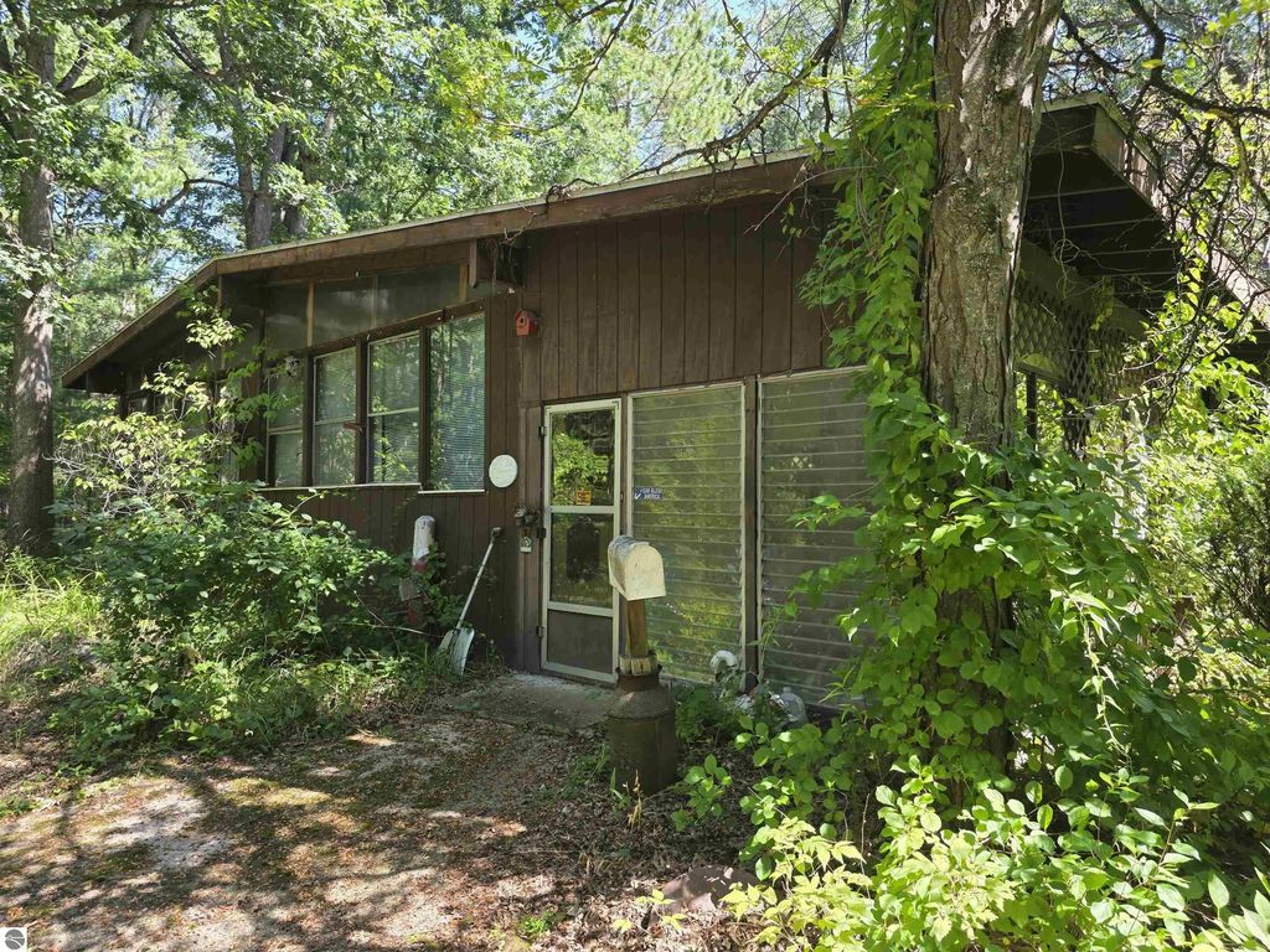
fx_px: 844
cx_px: 635
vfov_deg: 58.9
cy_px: 476
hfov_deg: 73.9
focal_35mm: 23
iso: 64
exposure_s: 1/359
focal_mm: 6.3
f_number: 1.7
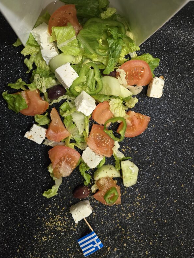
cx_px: 94
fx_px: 224
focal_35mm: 30
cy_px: 98
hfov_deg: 46.8
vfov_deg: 59.3
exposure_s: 1/100
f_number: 1.7
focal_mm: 6.3
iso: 1000
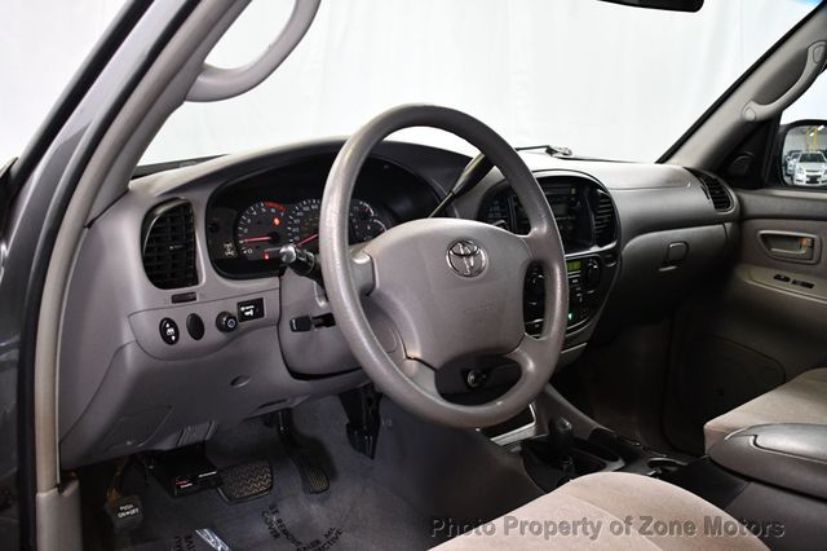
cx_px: 414
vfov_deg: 36.8
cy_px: 276
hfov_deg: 53.2
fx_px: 827
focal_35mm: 36
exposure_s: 1/100
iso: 3200
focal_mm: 24
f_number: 4
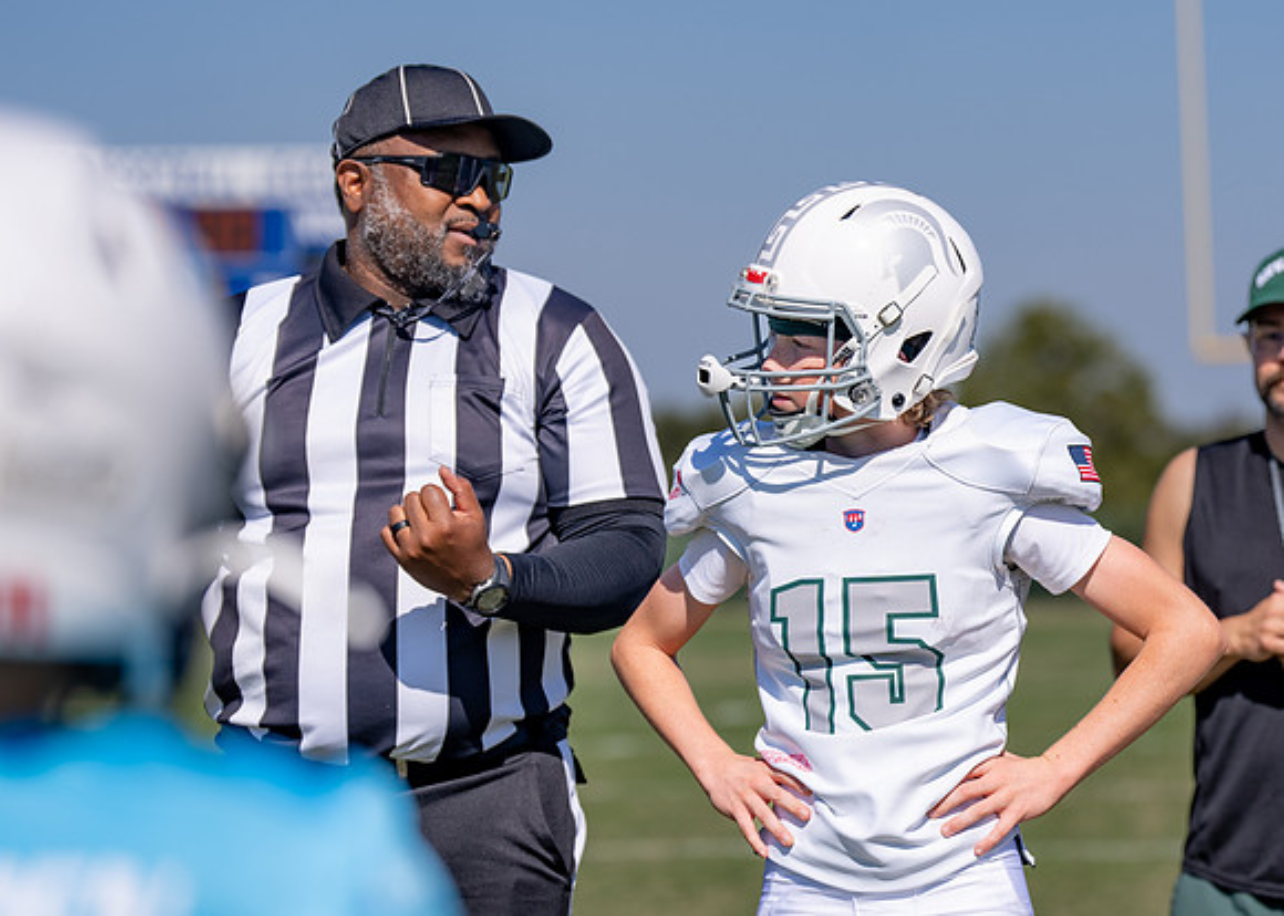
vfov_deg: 9.5
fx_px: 5499
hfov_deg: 13.3
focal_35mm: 151
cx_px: 864
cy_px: 438
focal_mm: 114
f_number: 2.8
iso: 100
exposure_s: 1/3200
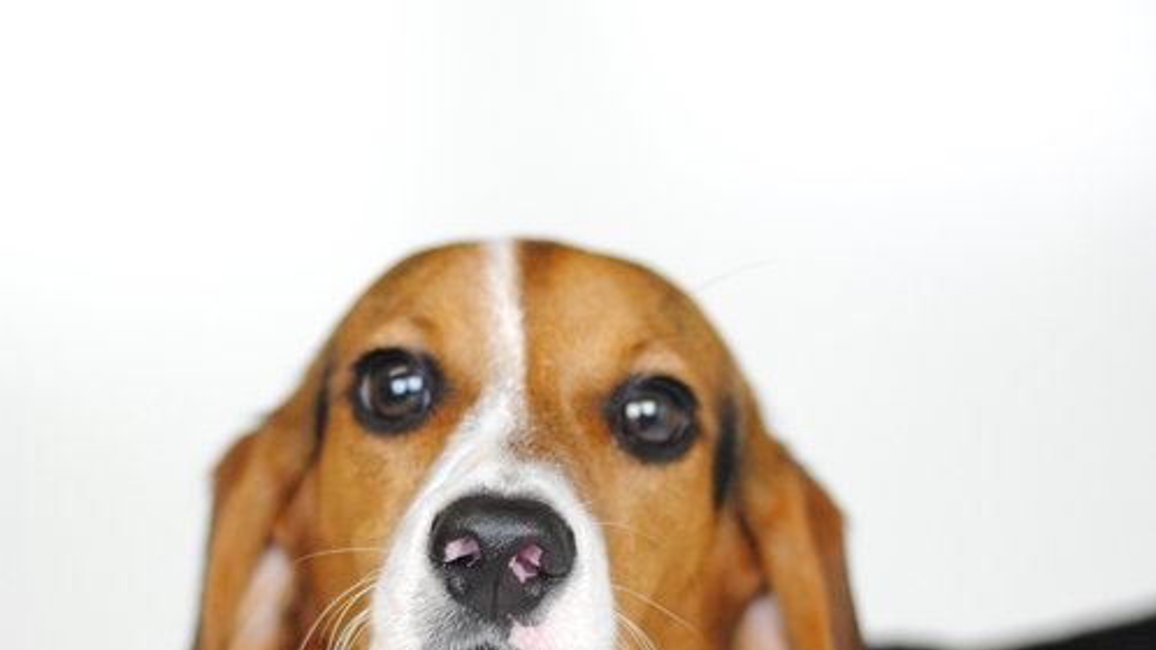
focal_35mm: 118
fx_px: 3617
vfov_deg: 10.2
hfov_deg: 18.2
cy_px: 568
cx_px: 578
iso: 800
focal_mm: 50
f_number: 2.2
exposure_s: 1/200
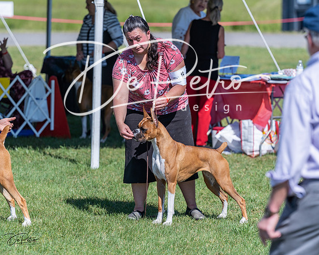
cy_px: 128
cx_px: 160
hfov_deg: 8.8
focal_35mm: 218
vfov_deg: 7.1
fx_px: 2062
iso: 100
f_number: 4
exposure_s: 1/1250
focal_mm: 194
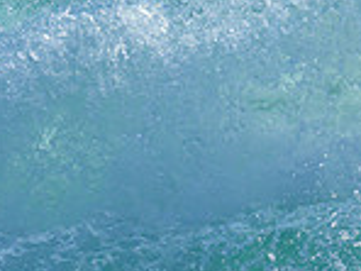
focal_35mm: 4234
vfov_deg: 0.4
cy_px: 85
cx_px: 979
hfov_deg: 0.5
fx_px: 44155
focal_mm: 800
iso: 250
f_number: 6.3
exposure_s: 1/2000
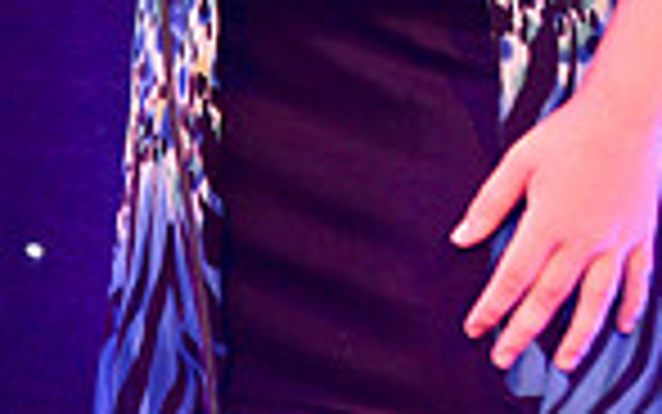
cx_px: 383
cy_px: -526
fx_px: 6327
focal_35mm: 351
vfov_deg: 3.7
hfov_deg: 6.0
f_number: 5.3
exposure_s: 1/60
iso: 800
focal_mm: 75
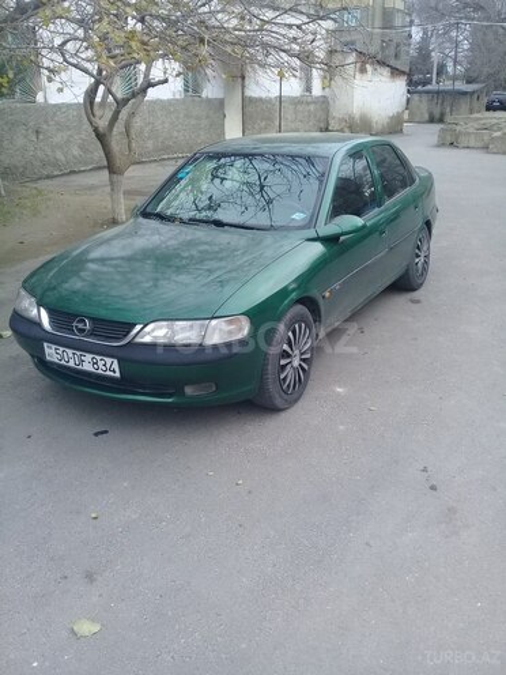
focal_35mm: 31
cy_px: 338
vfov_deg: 58.4
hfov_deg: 45.4
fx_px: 604
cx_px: 253
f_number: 2.2
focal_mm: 3.3
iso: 50
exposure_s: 1/262
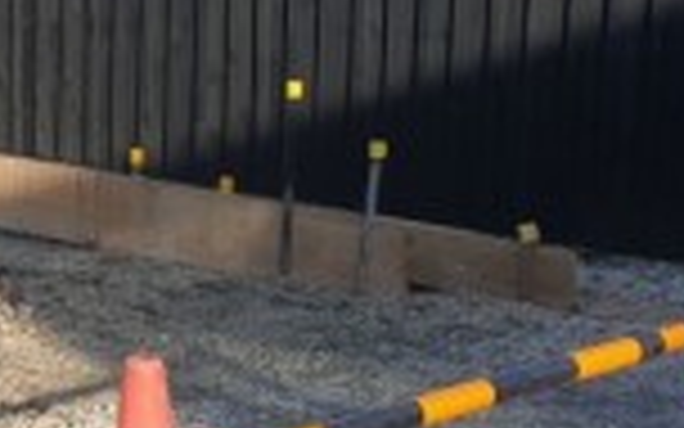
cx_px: -464
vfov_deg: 12.0
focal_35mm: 109
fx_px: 2032
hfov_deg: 16.6
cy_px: 198
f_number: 2.4
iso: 50
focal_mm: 4.3
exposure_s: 1/1064
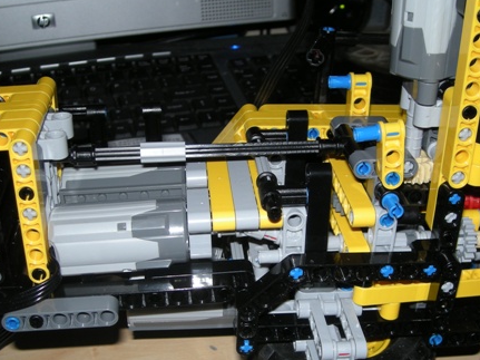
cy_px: 222
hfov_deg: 36.8
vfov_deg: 27.9
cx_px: 235
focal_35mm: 52
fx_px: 721
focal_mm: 5.7
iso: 64
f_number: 5.7
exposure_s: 1/60
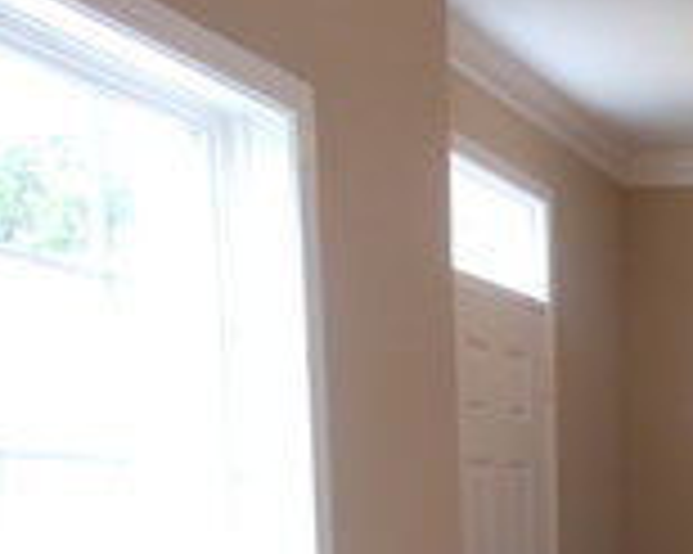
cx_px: 952
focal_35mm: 76
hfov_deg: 22.0
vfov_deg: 18.8
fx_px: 1558
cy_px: 712
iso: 160
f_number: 3.7
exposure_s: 1/30
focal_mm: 5
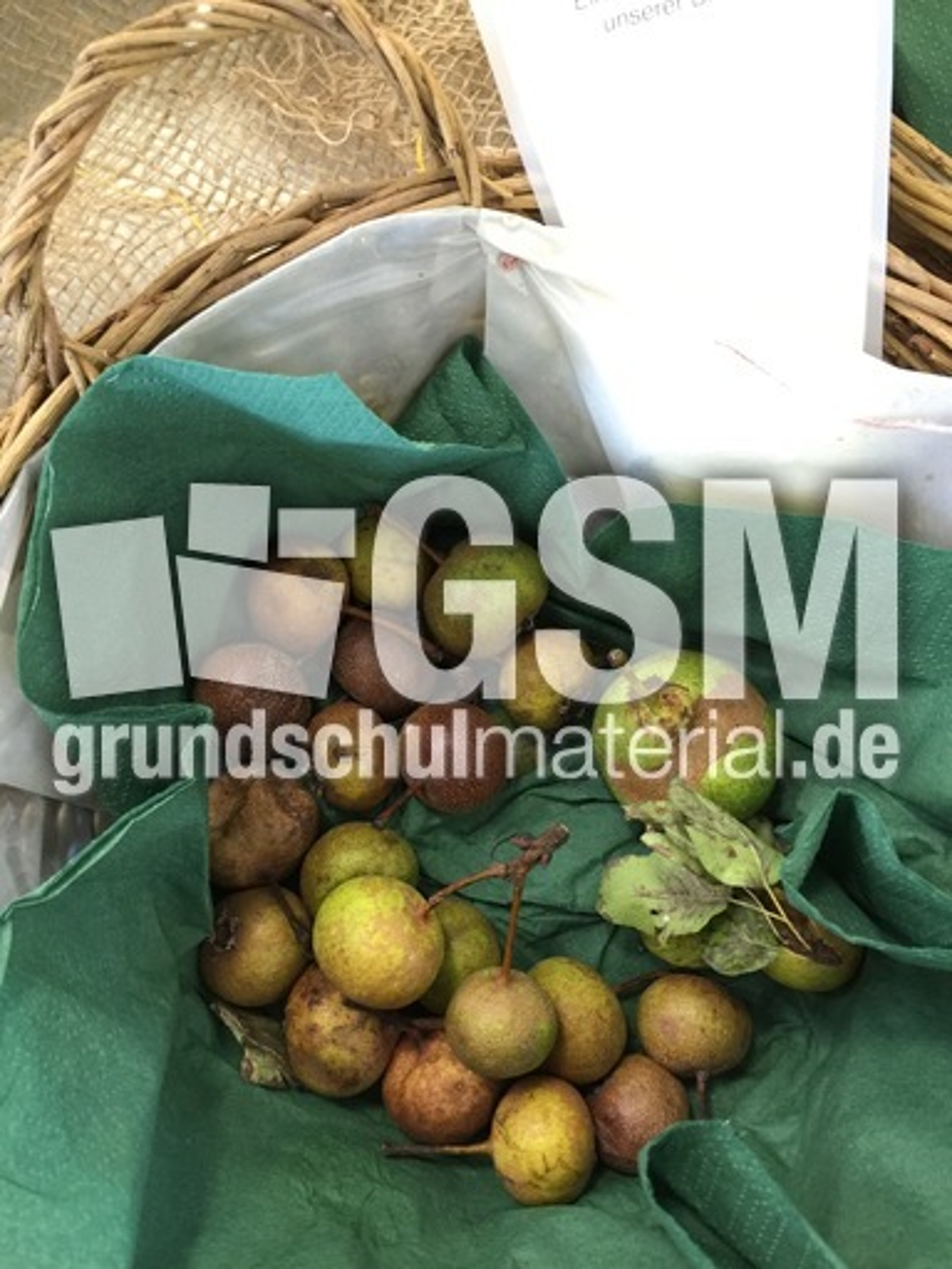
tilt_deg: -75.0
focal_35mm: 29
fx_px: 1063
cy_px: 634
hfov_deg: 48.2
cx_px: 476
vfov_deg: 61.7
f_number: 2.2
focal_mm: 4.15
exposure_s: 1/17
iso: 125
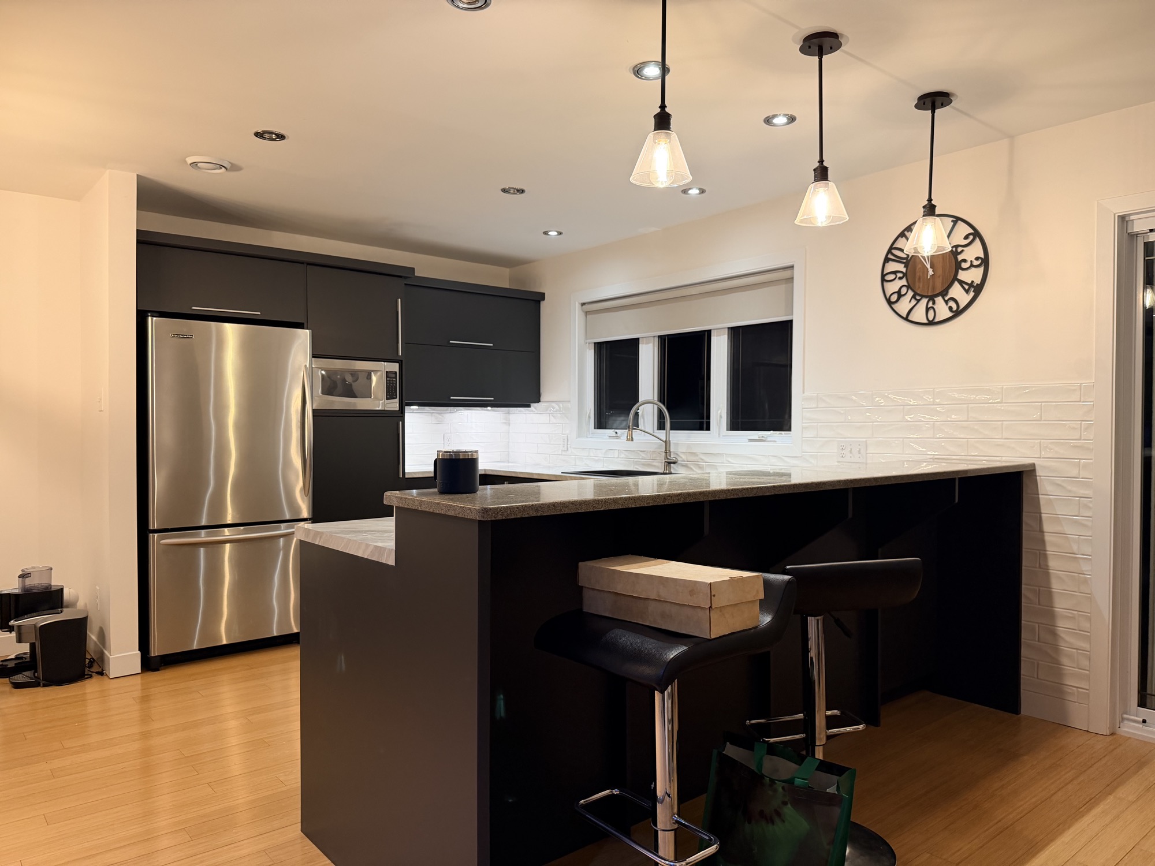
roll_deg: -0.6
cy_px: 433
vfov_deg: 56.8
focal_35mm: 24
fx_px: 801
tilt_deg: -1.8
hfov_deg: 71.6
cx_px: 578
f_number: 1.78
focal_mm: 6.76
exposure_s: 1/60
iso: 200
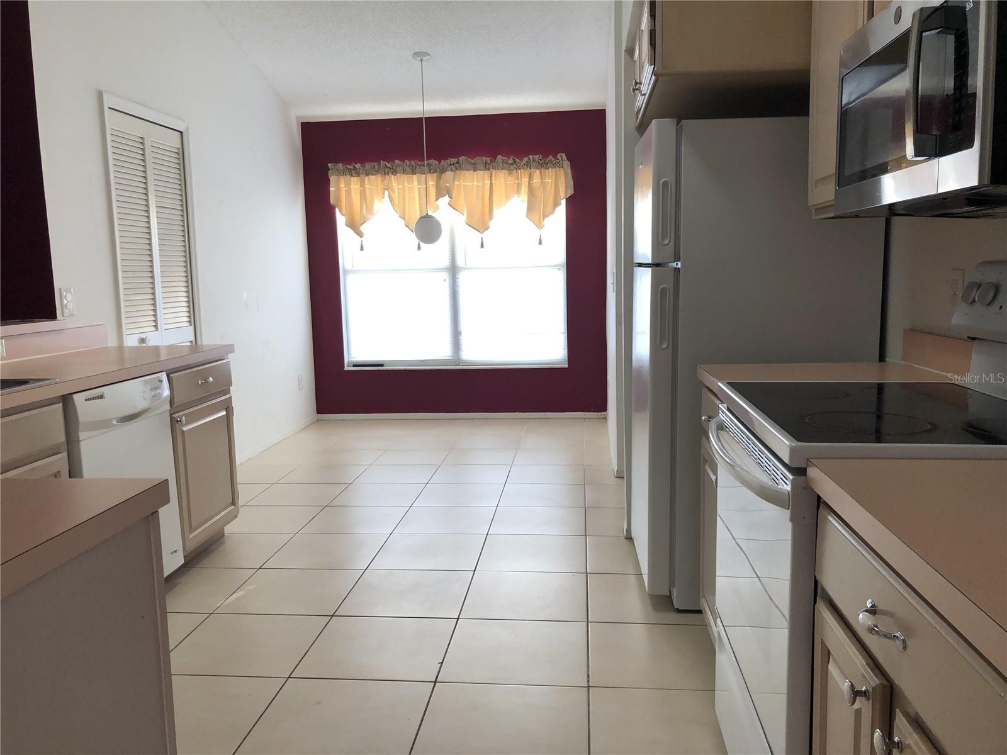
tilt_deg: -6.5
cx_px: 504
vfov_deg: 49.7
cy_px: 378
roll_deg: +1.8
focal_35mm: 28
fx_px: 815
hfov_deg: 63.4
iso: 64
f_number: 1.8
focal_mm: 4
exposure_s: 1/120
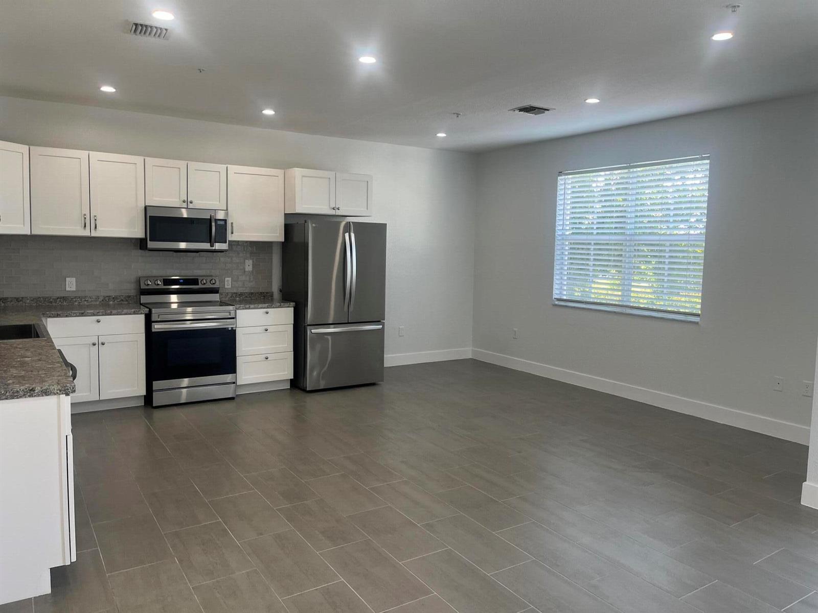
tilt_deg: -3.8
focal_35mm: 26
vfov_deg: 53.1
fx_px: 614
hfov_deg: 67.3
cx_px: 409
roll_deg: -1.2
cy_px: 306
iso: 80
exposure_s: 1/120
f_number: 1.6
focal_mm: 5.1
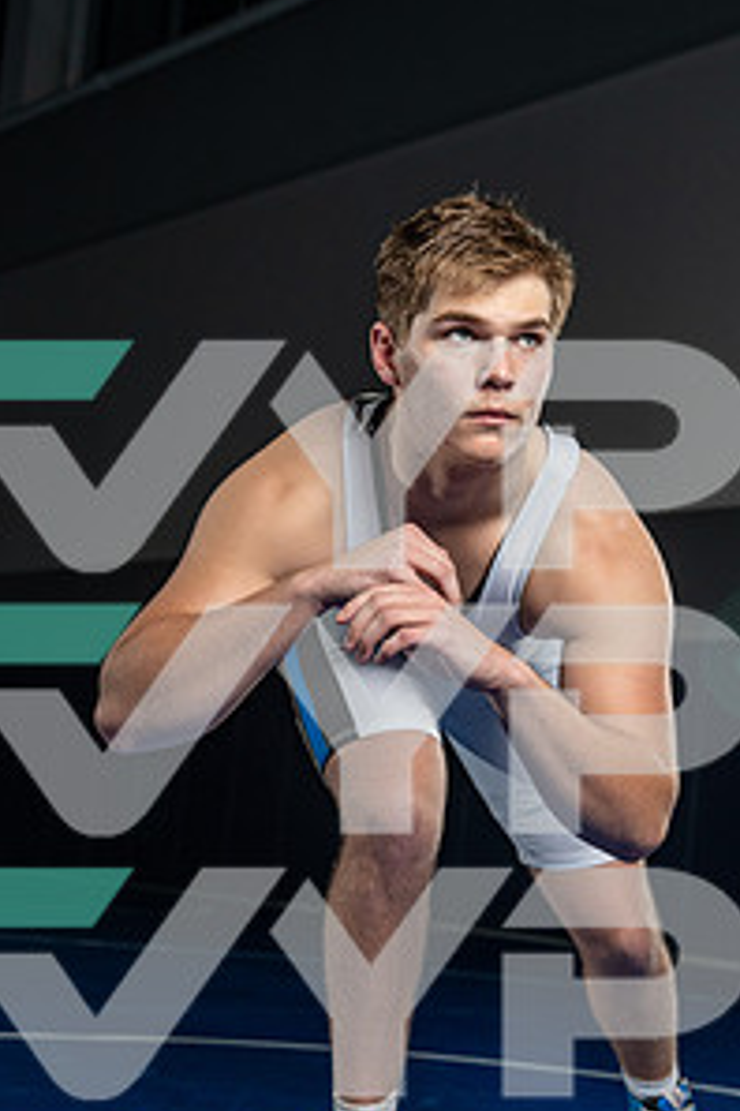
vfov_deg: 35.4
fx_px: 1727
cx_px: 467
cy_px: 722
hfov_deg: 24.1
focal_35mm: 56
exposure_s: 1/125
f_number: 4
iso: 800
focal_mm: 37
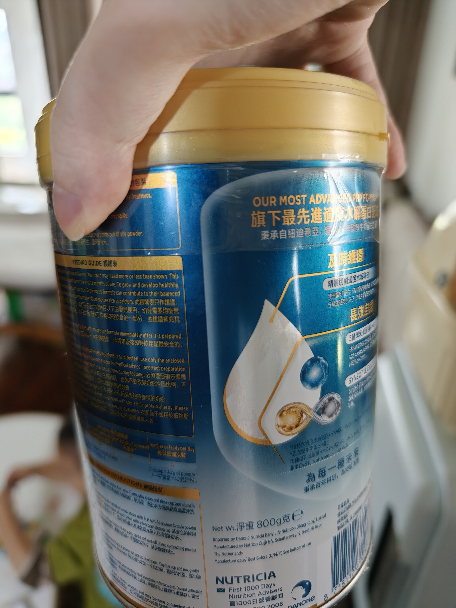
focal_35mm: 23
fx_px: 404
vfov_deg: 73.9
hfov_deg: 58.9
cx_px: 228
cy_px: 304
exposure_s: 1/100
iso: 800
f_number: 1.8
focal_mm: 8.67
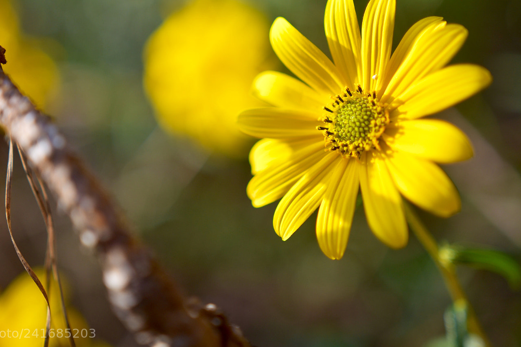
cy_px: 148
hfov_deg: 30.6
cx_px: 208
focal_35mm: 66
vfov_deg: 20.7
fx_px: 950
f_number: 1.8
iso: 100
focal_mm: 35
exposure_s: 1/1000
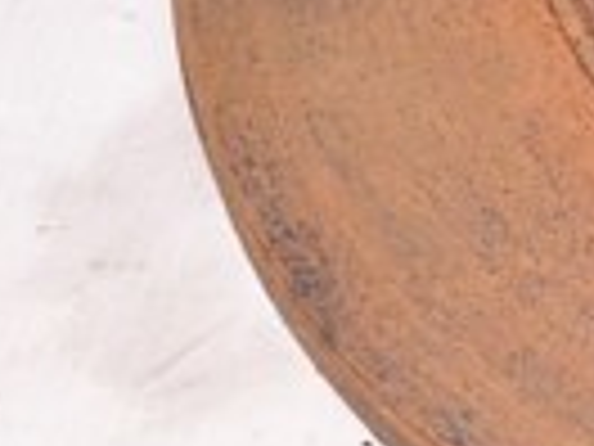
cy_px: -61
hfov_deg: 9.4
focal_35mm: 195
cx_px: 1260
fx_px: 3346
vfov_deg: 7.6
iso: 1600
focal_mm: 28
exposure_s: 1/160
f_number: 8
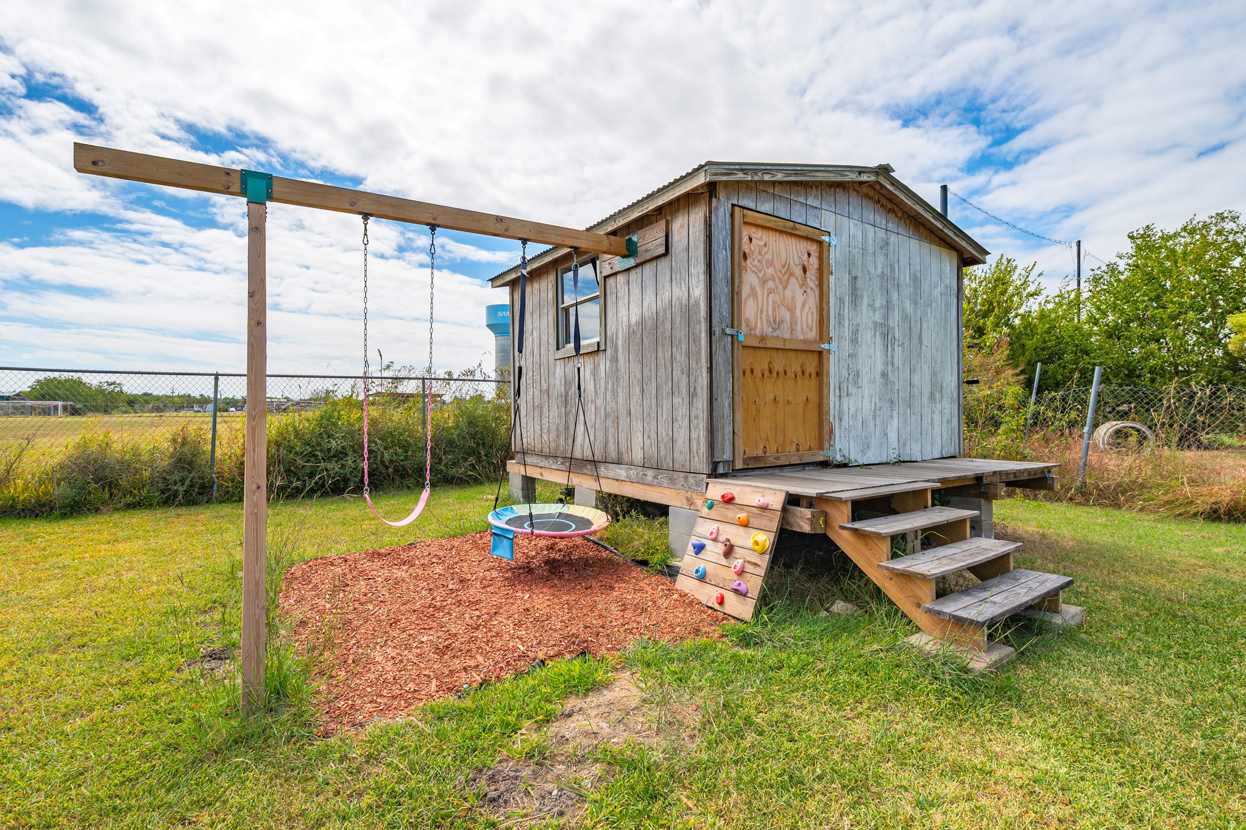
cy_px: 412
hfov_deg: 93.3
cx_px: 613
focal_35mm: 17
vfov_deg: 70.4
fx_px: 588
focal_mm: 16
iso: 125
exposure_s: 1/320
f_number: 11
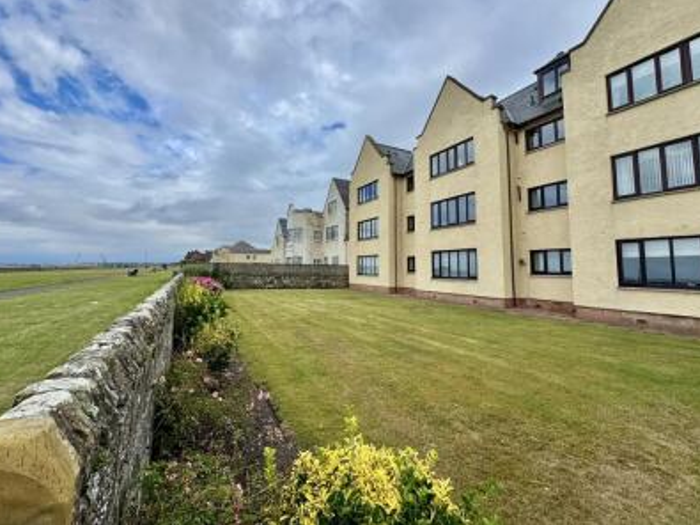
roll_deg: -0.4
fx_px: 303
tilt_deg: +3.9
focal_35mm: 15
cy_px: 246
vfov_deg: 81.6
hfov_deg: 98.1
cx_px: 331
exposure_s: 1/2494
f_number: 2.2
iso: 50
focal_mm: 2.22
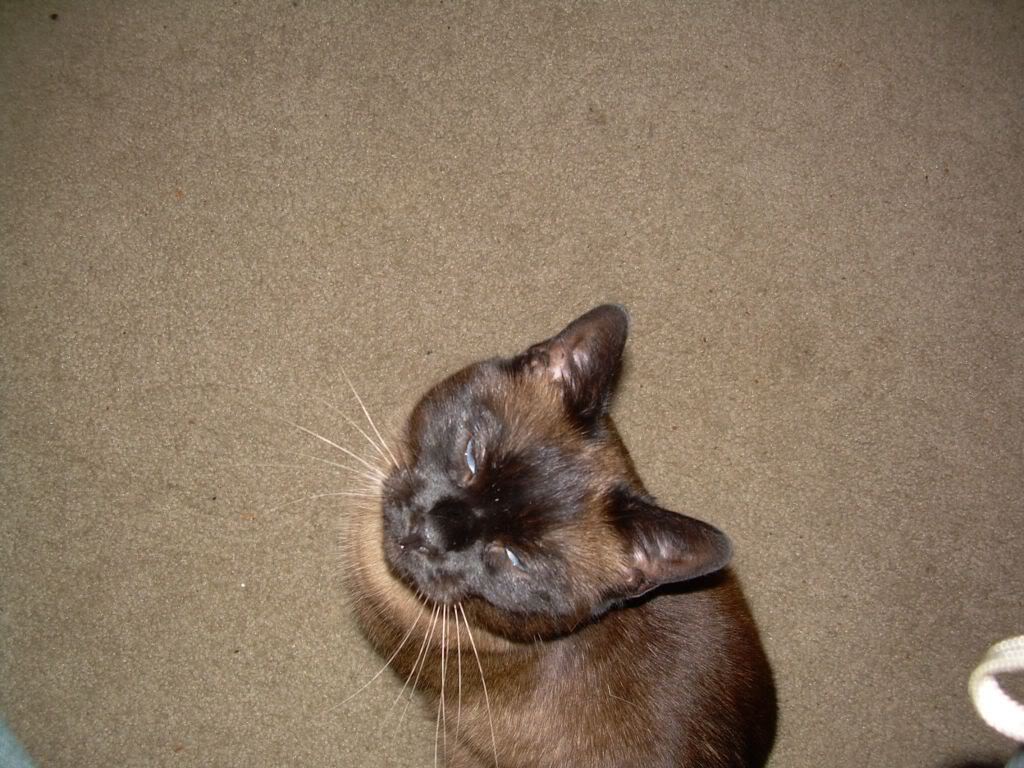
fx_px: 1124
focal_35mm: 38
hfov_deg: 49.0
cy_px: 384
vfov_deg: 37.7
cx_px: 512
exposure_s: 1/60
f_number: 2.8
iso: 50
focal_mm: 6.3
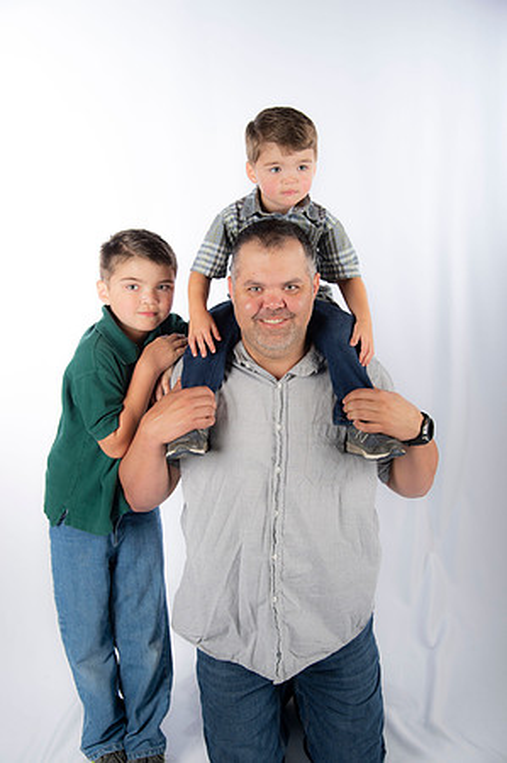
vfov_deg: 42.8
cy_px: 382
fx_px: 974
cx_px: 254
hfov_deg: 29.2
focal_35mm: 46
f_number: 5.6
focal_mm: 46
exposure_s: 1/200
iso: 100
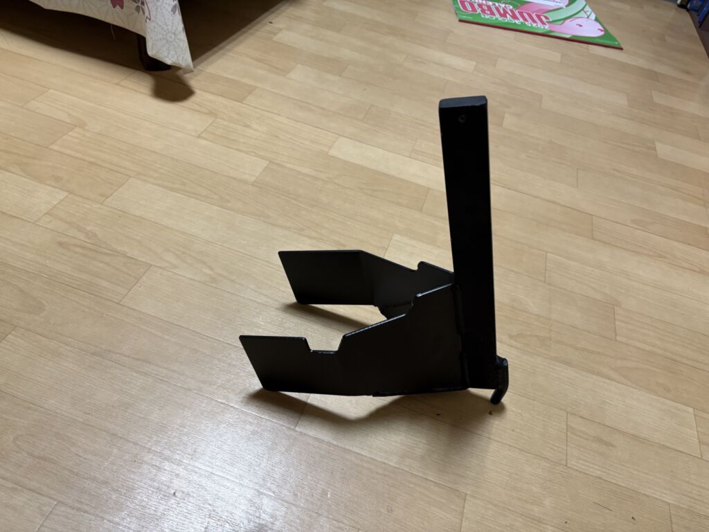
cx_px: 354
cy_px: 266
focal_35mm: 26
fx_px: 533
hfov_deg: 67.3
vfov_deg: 53.1
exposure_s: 1/50
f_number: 1.6
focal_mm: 5.96
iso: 160
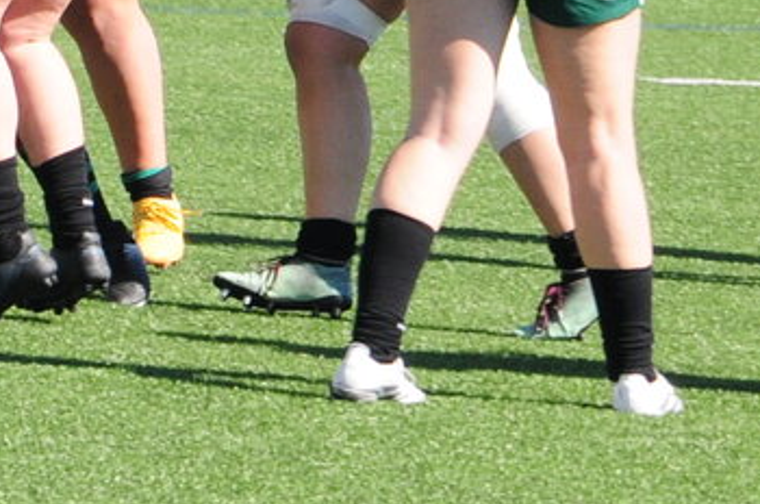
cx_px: -389
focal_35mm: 758
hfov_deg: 2.7
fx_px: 15973
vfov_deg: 1.8
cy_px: 168
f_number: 8
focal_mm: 92
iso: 320
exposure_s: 1/500
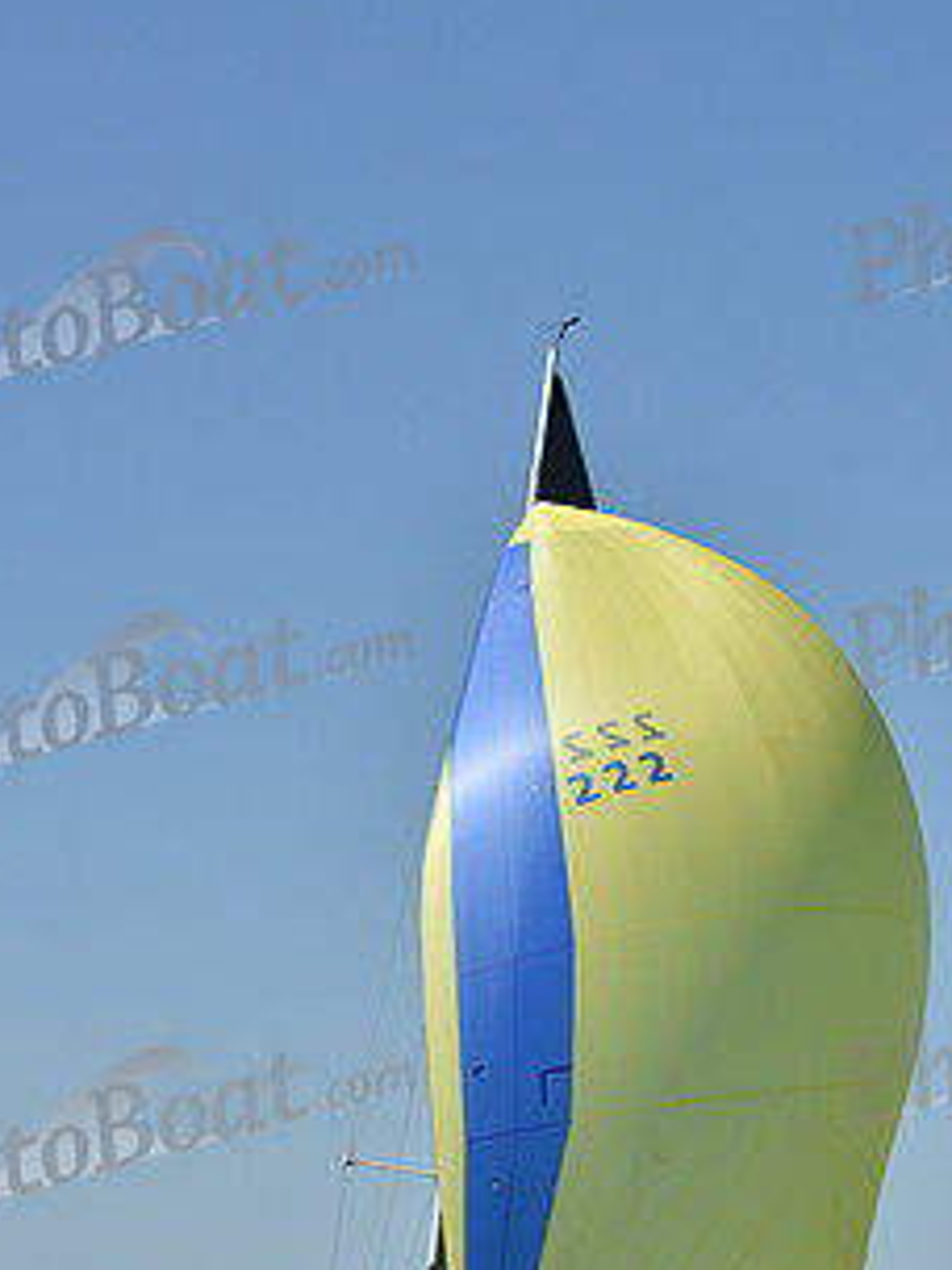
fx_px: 5390
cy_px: 861
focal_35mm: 147
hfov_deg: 10.1
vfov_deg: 13.4
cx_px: 633
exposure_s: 1/1250
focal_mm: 80
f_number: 8
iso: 250
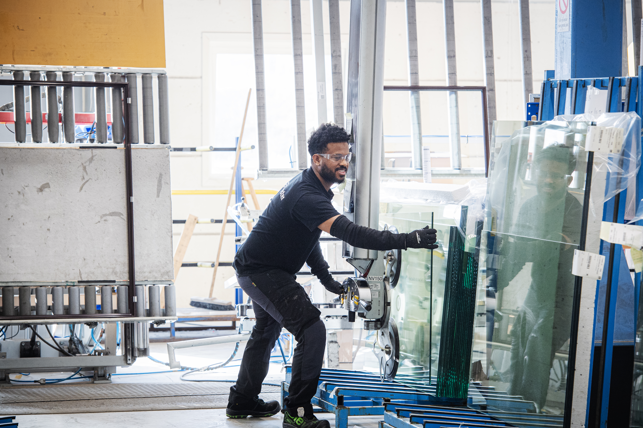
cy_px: 214
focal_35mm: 141
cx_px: 322
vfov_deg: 9.7
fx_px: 2518
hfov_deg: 14.6
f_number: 5.6
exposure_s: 1/200
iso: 2000
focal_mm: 140
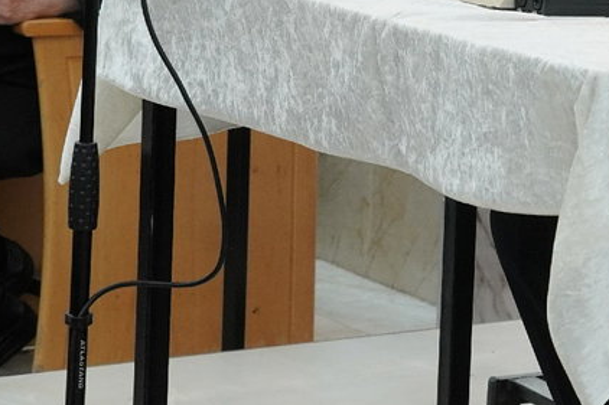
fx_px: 3415
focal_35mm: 202
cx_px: 648
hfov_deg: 10.1
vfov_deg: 6.8
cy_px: 57
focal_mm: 40.6
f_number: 5.6
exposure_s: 1/200
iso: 1250
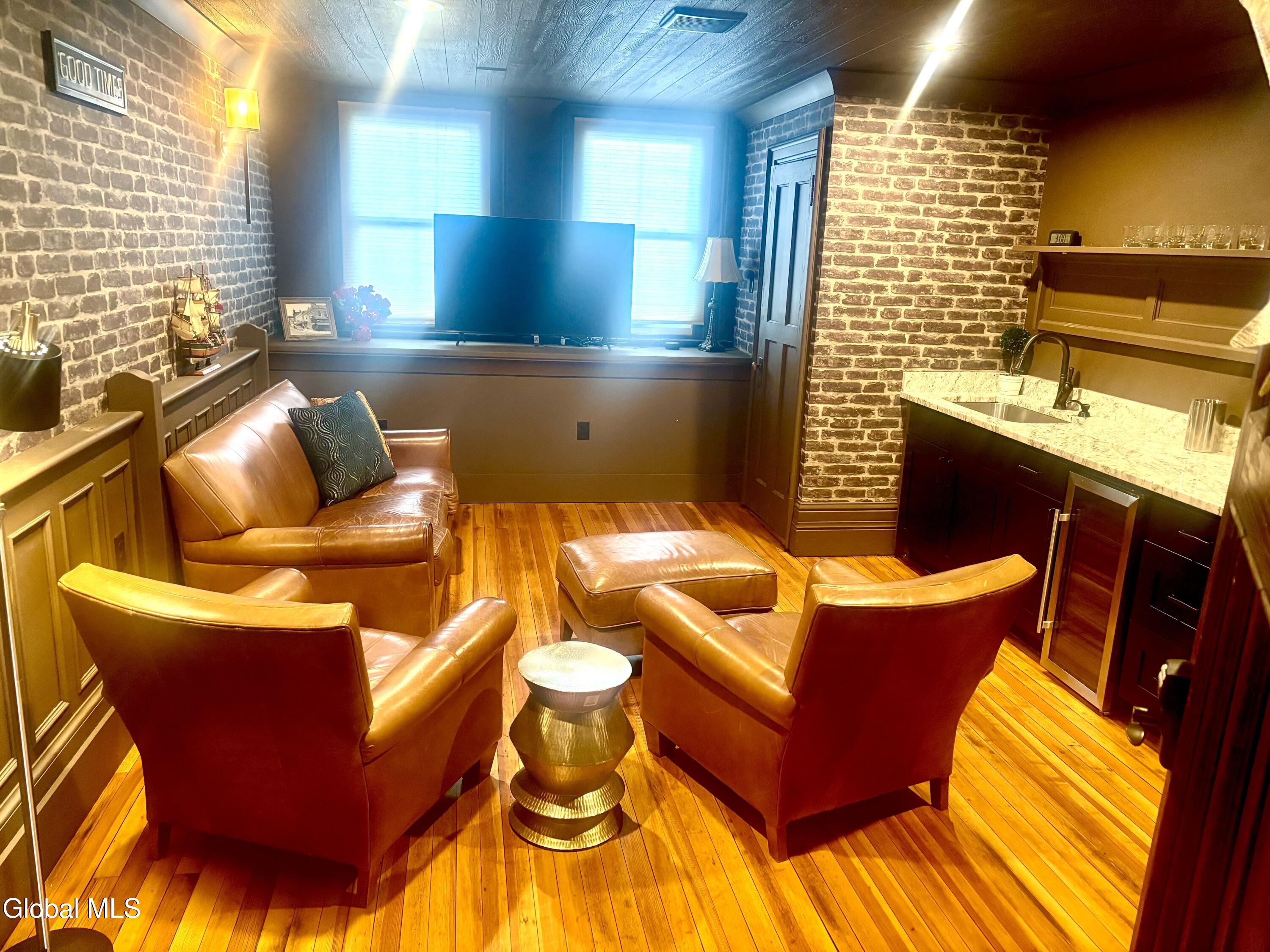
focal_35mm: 26
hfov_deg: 67.3
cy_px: 476
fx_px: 954
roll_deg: -2.6
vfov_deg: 53.1
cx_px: 635
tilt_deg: -14.2
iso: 400
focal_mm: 5.96
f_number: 1.6
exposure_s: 1/40
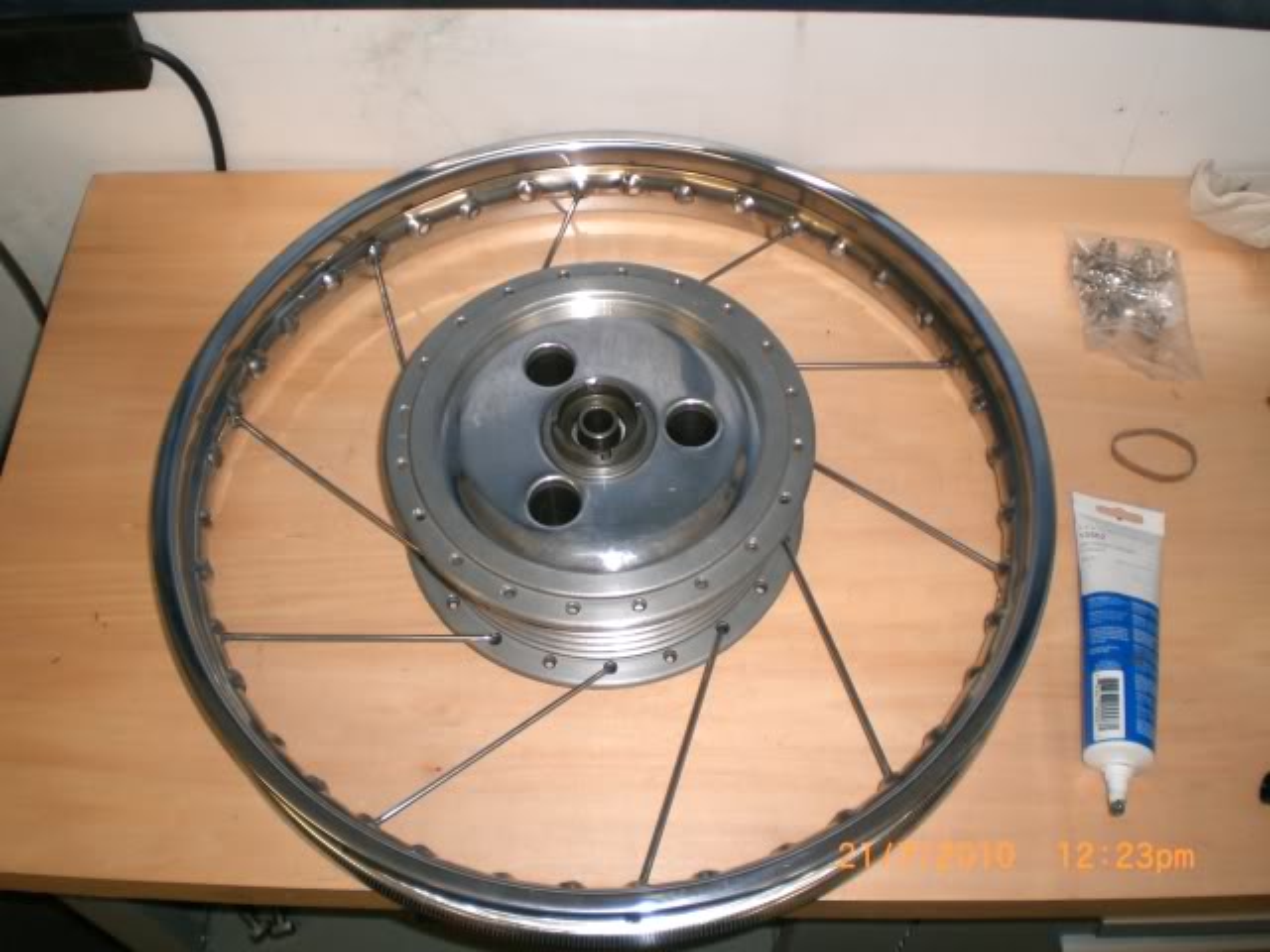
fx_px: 1394
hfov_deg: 49.0
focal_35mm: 38
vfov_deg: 37.7
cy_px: 476
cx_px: 635
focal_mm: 6.3
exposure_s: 1/60
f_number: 3.1
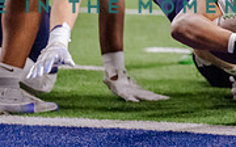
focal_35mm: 671
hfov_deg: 3.1
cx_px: 277
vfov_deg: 2.0
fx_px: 4310
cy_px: -44
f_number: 2.8
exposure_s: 1/1250
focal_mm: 143
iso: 3200
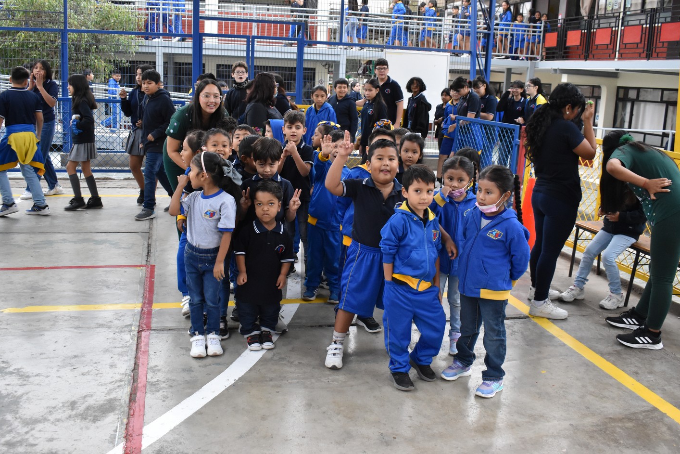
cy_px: 217
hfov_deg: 54.4
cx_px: 334
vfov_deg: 37.9
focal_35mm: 35
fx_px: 661
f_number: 5.6
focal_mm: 22
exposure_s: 1/160
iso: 1600
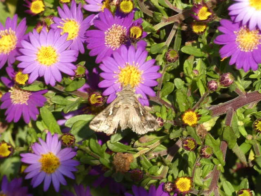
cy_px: 98
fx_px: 2006
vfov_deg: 5.6
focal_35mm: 266
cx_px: 130
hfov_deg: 7.4
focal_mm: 47.6
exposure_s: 1/80
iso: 100
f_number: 5.5
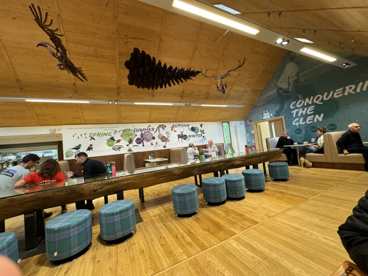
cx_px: 184
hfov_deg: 102.1
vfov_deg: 85.7
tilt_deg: +2.9
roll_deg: +6.9
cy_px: 138
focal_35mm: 14
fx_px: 149
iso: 160
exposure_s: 1/82
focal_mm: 2.22
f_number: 2.2
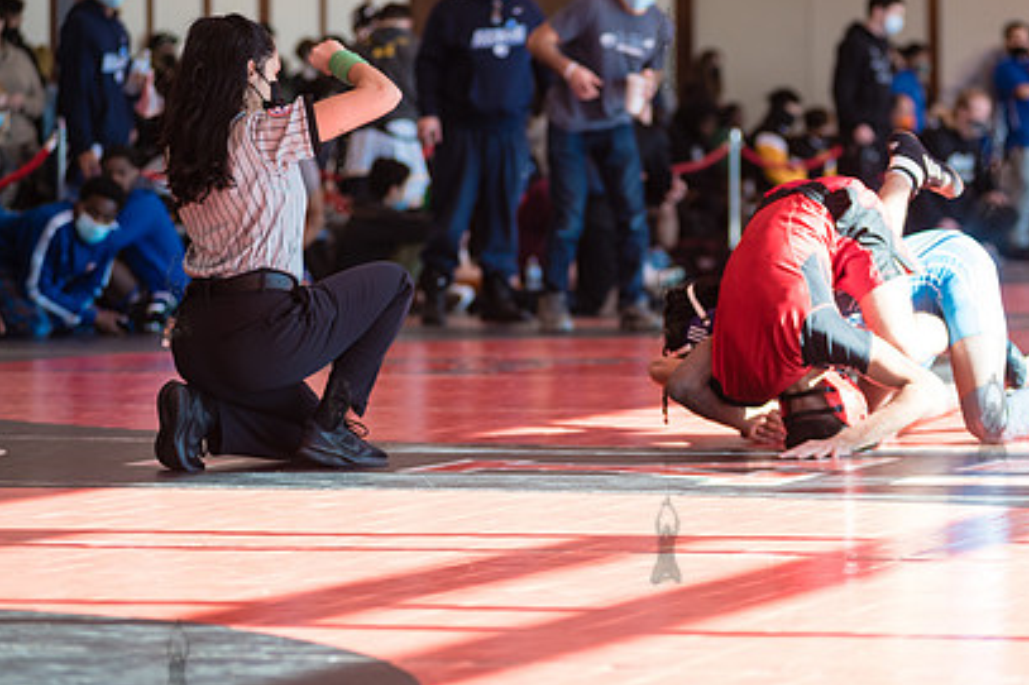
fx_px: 4886
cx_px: 665
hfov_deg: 12.0
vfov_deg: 8.0
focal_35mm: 171
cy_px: 294
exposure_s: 1/400
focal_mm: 120
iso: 400
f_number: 3.5
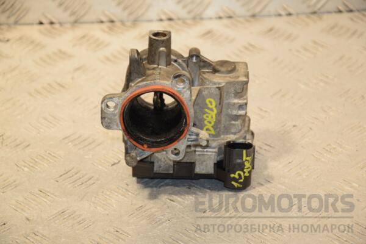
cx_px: 183
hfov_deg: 15.2
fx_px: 1372
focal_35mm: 135
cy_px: 122
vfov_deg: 10.2
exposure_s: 1/200
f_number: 6.3
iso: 800
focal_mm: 90
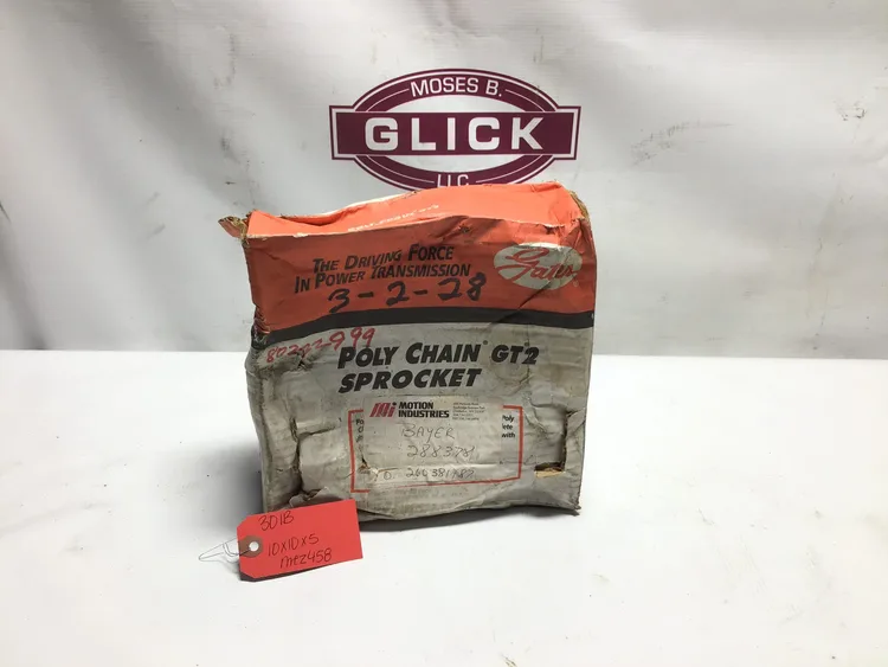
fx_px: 795
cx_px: 444
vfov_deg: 45.5
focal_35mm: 31
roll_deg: -1.7
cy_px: 334
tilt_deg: -24.7
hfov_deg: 58.3
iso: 25
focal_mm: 3.3
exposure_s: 1/120
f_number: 2.4
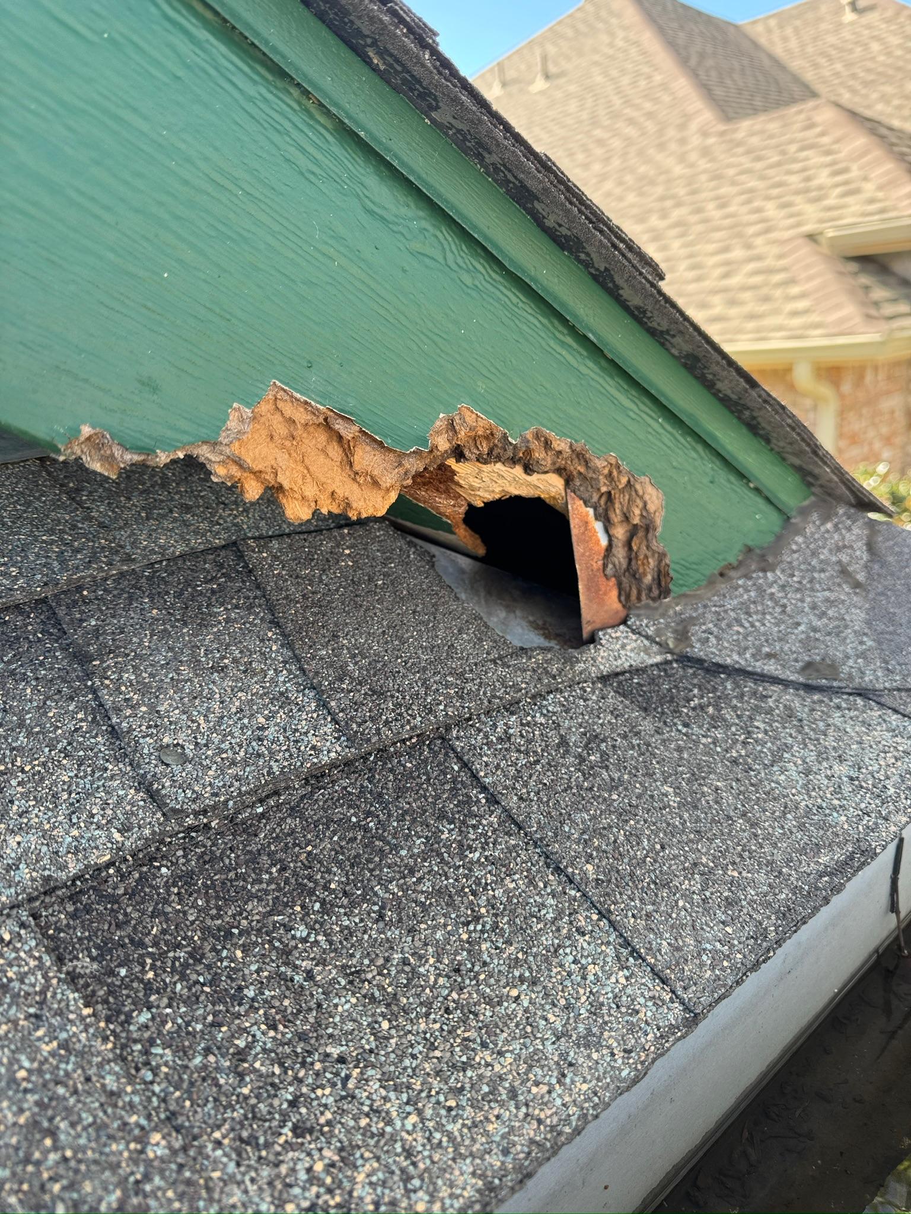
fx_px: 842
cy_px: 607
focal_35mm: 24
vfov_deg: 71.6
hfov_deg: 56.8
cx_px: 456
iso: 80
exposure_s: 1/241
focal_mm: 6.76
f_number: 1.78
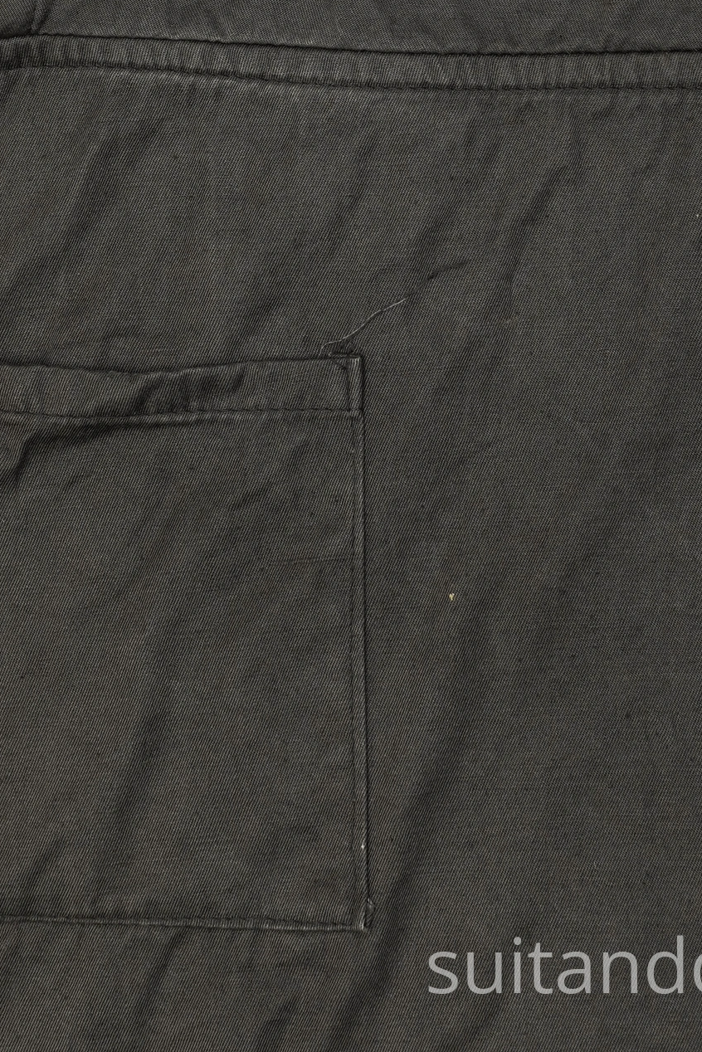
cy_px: -115
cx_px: 324
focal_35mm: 109
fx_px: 3186
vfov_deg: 18.1
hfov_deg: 12.6
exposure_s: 1/100
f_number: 4
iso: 400
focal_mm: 32
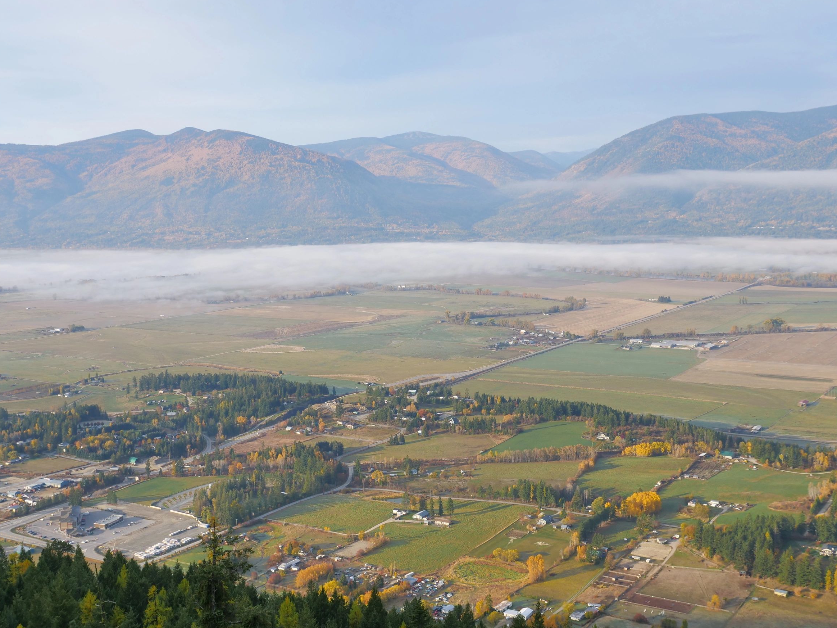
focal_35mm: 44
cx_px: 410
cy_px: 307
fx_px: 1064
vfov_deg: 32.9
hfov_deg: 42.9
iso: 200
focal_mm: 20
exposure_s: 1/800
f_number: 5
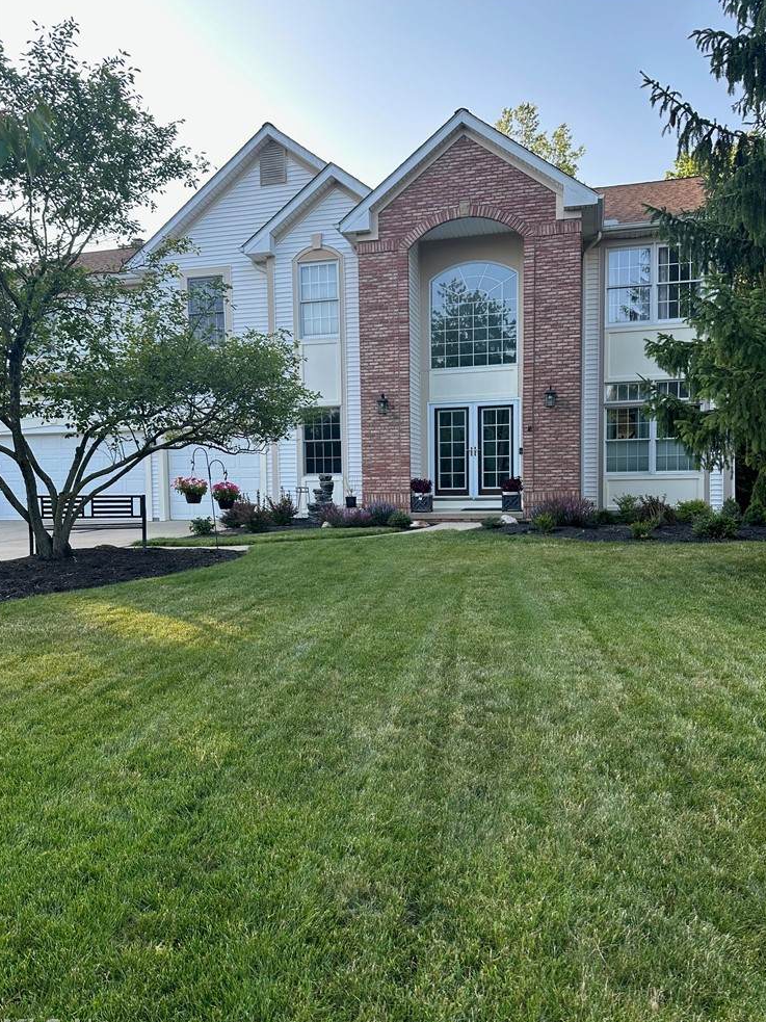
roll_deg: +0.3
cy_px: 522
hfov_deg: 54.9
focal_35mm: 25
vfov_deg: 69.4
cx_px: 393
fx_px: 738
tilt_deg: -1.8
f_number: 1.78
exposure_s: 1/439
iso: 80
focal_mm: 6.86
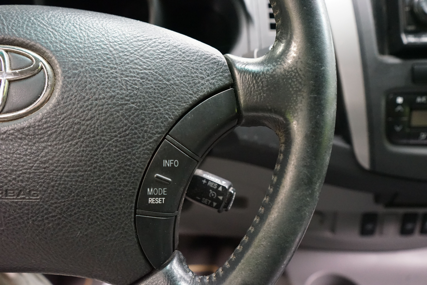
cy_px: 142
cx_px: 214
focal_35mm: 28
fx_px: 332
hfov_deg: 65.5
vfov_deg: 46.4
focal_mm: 28
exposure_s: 1/50
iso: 6400
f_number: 5
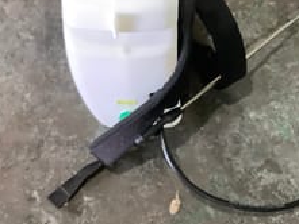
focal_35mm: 70
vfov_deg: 21.0
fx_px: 605
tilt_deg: -57.3
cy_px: 76
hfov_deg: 27.6
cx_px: 199
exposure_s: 1/50
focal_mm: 3.3
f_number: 2.4
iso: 320
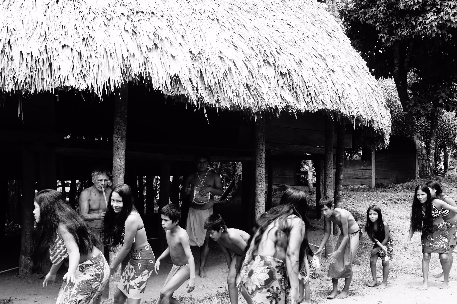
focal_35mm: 39
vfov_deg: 34.1
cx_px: 228
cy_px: 152
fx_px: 495
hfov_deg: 49.6
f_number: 6.3
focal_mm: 26
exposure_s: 1/160
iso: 200
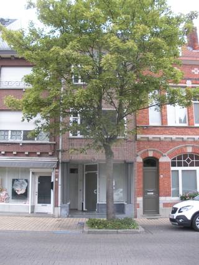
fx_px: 276
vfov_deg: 51.4
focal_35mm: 36
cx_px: 100
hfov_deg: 39.6
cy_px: 132
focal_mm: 6.3
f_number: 3.5
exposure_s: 1/50.3
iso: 95
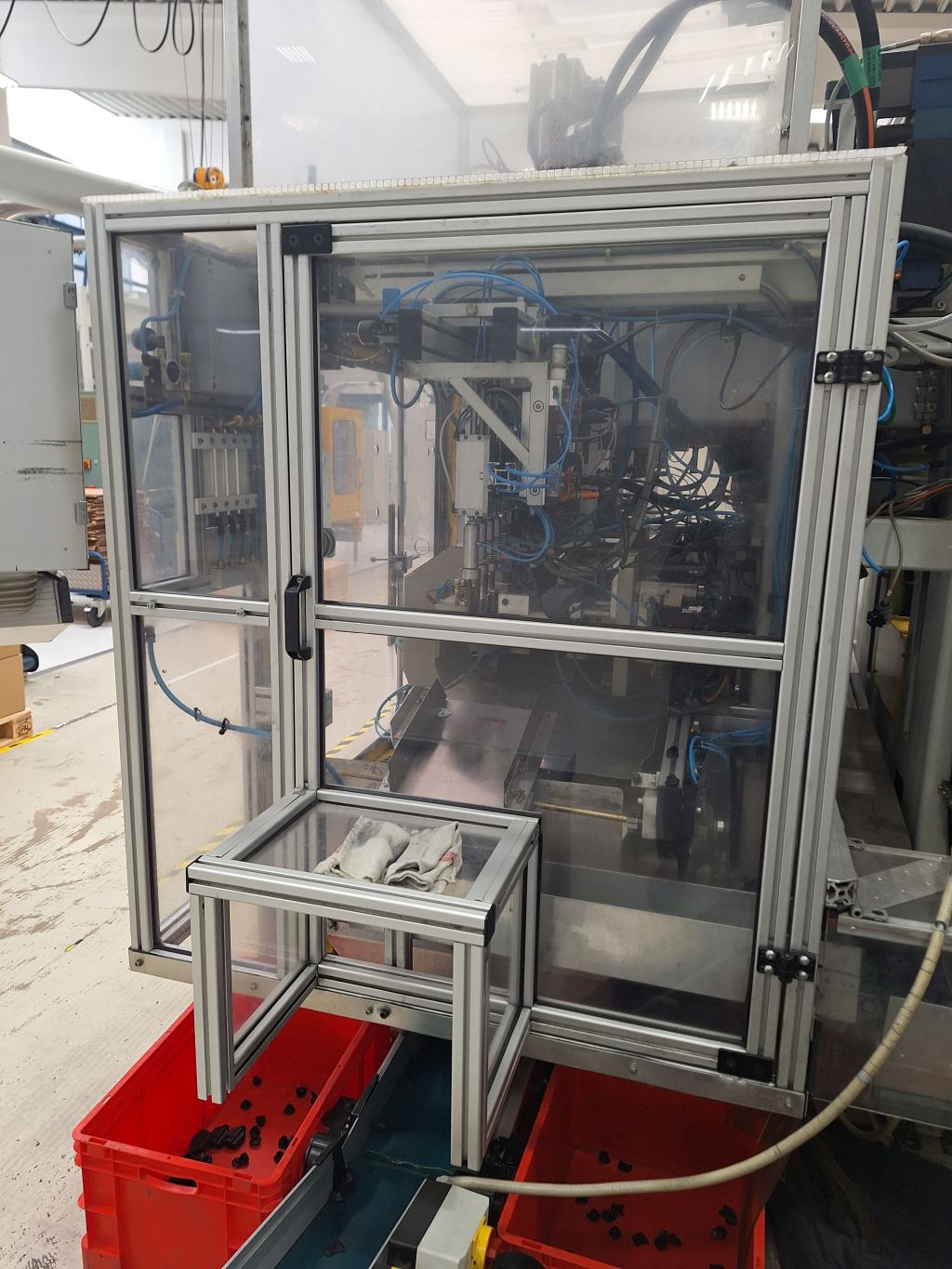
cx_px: 476
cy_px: 634
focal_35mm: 23
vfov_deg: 73.9
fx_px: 843
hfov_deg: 58.9
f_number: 1.8
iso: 50
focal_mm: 5.54
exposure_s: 1/50
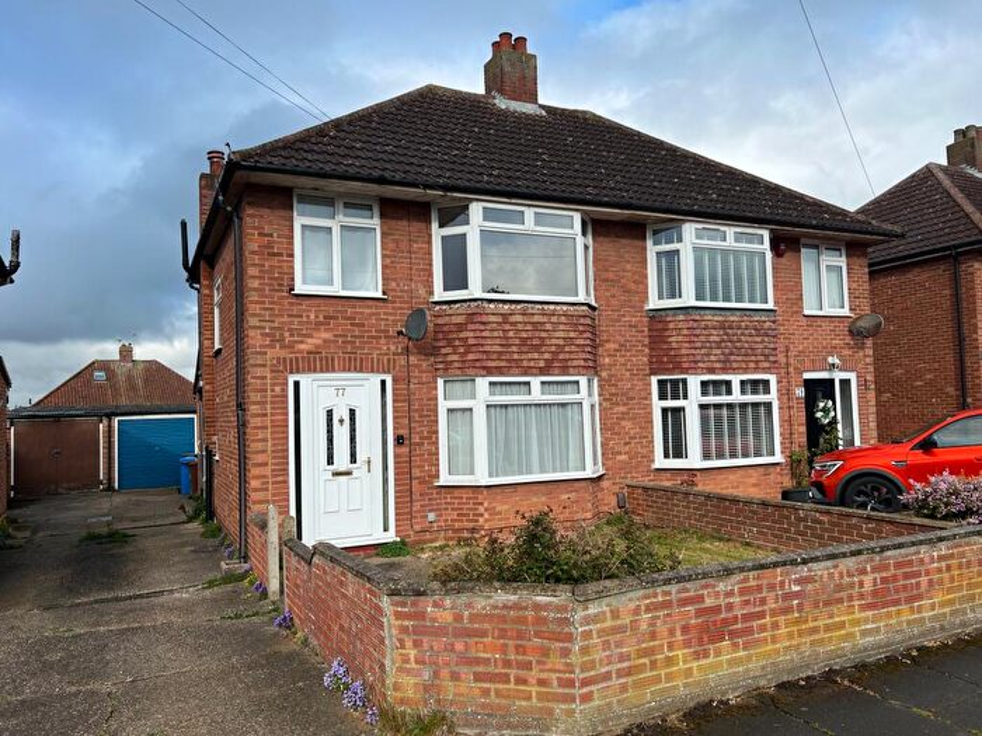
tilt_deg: +1.4
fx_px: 738
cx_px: 491
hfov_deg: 67.3
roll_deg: +1.0
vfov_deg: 53.1
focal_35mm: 26
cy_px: 368
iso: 50
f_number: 1.5
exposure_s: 1/2165
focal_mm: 5.7
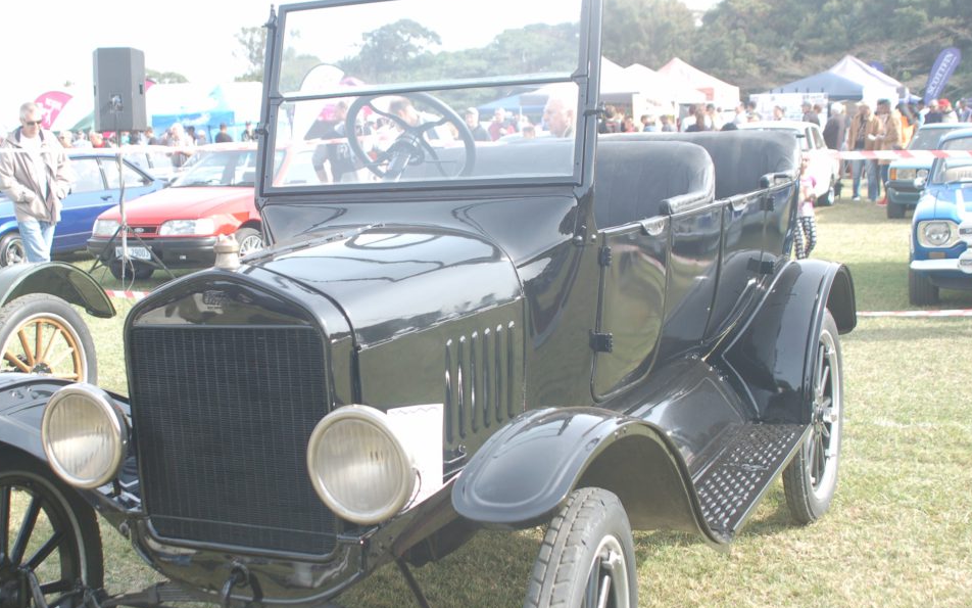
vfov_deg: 28.0
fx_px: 1219
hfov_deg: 43.5
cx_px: 458
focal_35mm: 46
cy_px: 315
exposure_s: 1/250
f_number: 5.6
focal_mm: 28
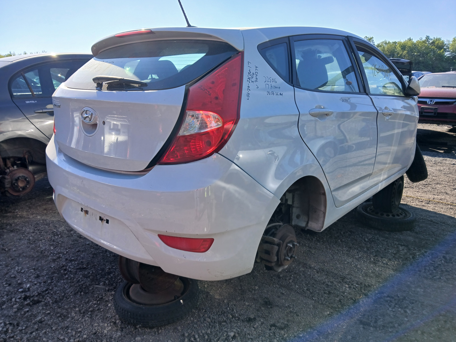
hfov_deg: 67.3
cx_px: 228
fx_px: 343
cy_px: 171
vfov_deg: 53.1
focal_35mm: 26
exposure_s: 1/230
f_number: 1.8
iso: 20
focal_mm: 3.98
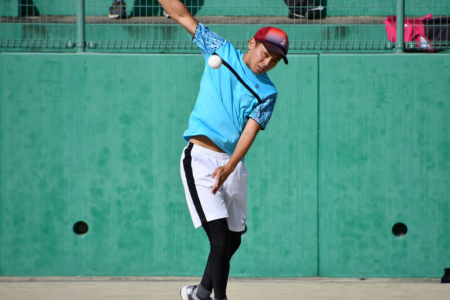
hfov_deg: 3.4
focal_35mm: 600
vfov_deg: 2.3
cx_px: 225
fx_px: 7497
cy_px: 150
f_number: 6.3
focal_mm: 300
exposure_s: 1/1600
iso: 200
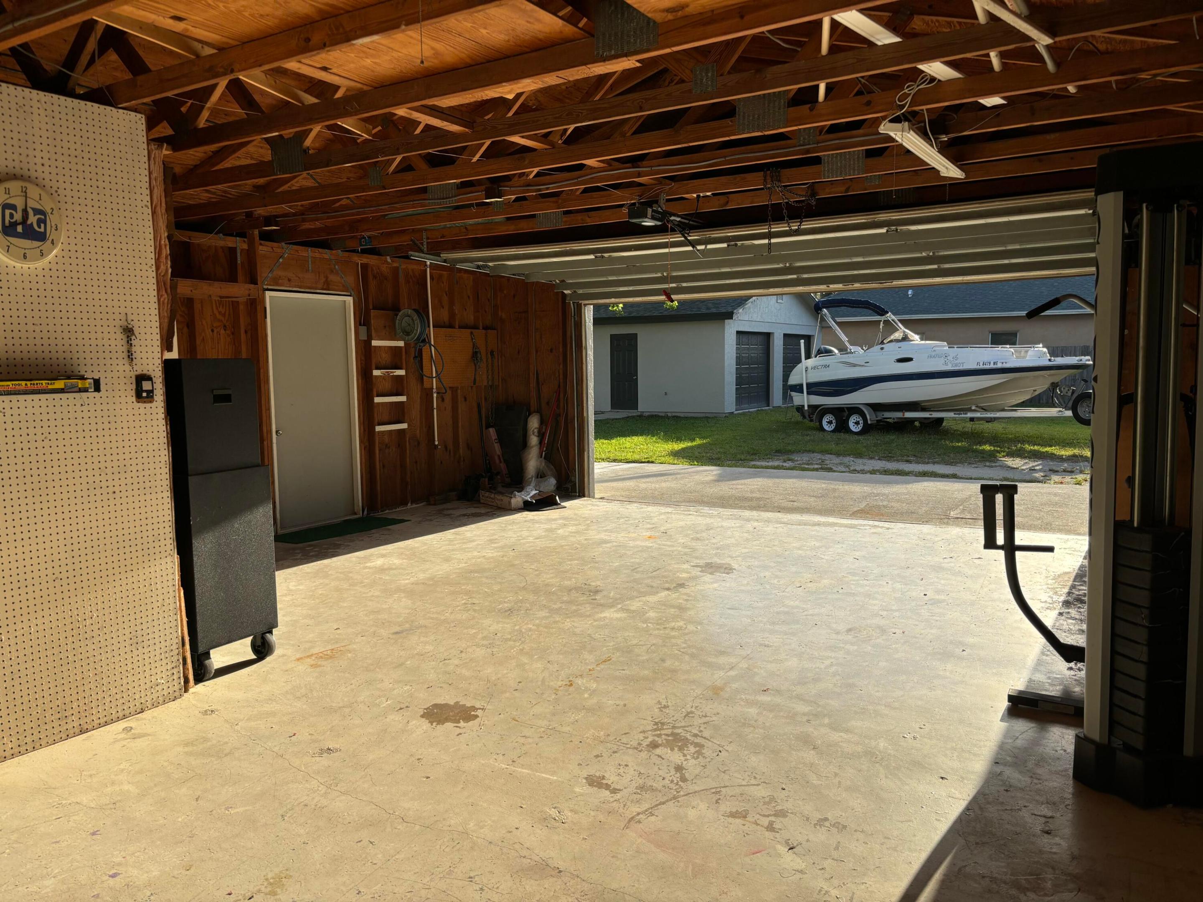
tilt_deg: -5.7
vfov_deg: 53.1
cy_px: 451
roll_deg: +0.3
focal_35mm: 26
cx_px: 602
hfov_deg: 67.3
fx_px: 904
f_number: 1.6
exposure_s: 1/1362
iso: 50
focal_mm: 5.96
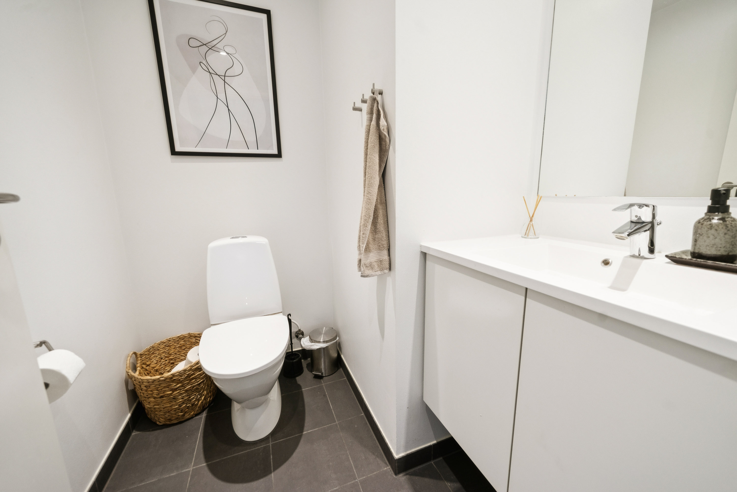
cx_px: 368
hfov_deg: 104.3
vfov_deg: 81.2
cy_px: 246
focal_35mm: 14
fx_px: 287
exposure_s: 1/40
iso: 500
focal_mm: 14
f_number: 5.6
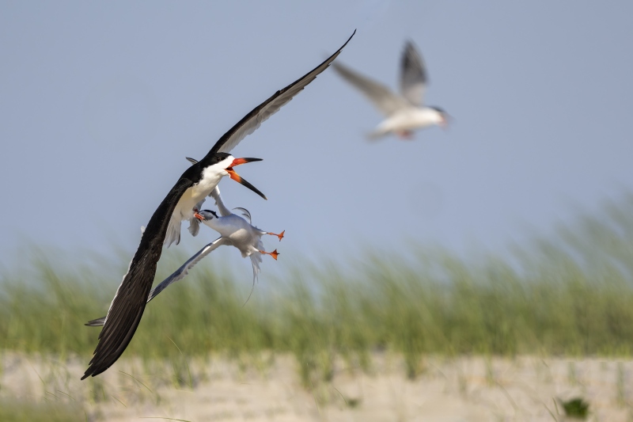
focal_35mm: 630
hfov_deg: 3.3
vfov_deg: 2.2
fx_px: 11075
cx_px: 316
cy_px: 211
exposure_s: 1/6400
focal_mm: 420
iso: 500
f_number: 4
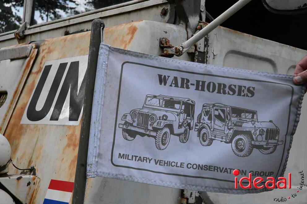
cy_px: 102
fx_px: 596
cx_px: 154
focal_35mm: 70
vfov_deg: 19.4
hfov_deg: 28.9
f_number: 18
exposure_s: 1/4000
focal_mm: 70
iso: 12800
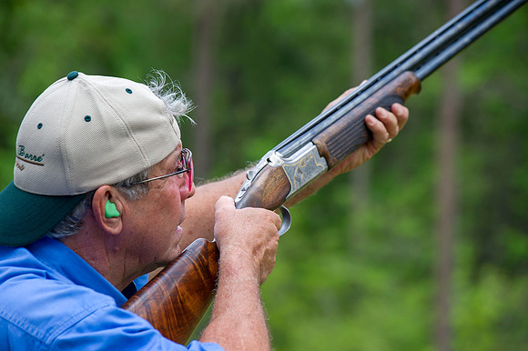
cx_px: 264
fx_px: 2785
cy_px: 176
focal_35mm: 190
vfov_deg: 7.2
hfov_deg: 10.8
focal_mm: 190
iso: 200
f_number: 5.6
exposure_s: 1/320
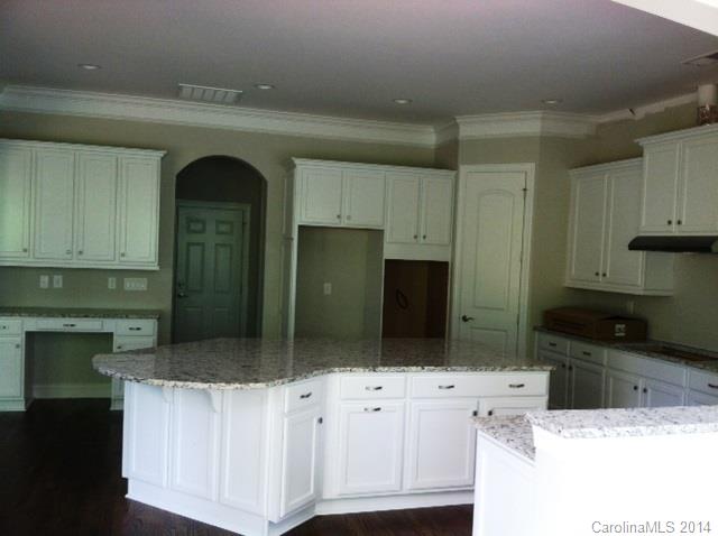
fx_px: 725
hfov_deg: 52.7
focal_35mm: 35
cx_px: 359
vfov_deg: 40.6
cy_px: 268
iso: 80
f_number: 2.8
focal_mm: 3.85
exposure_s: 1/20
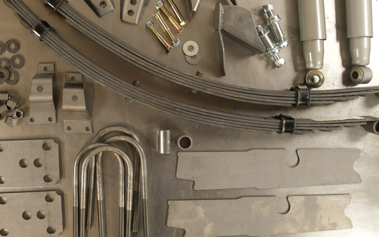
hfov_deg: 43.4
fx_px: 475
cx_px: 163
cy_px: 93
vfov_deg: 27.9
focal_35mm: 46
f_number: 5.6
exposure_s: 1/60
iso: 800
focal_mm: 22
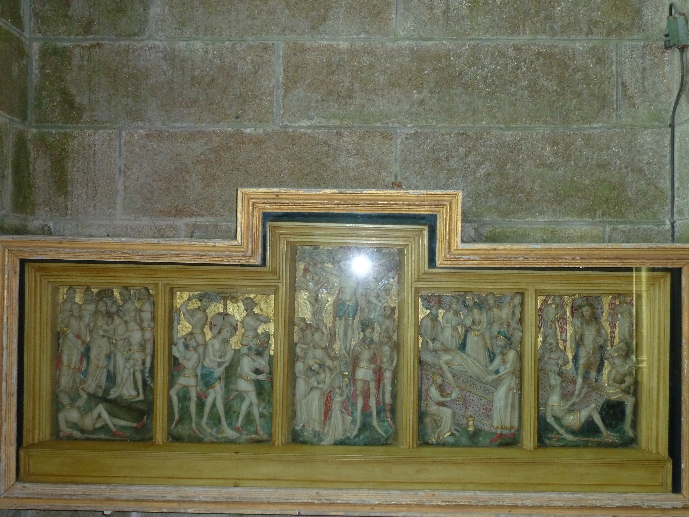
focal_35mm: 42
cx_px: 344
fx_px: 836
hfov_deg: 44.8
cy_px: 258
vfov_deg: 34.3
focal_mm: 6.9
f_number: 3.7
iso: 250
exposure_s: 1/30
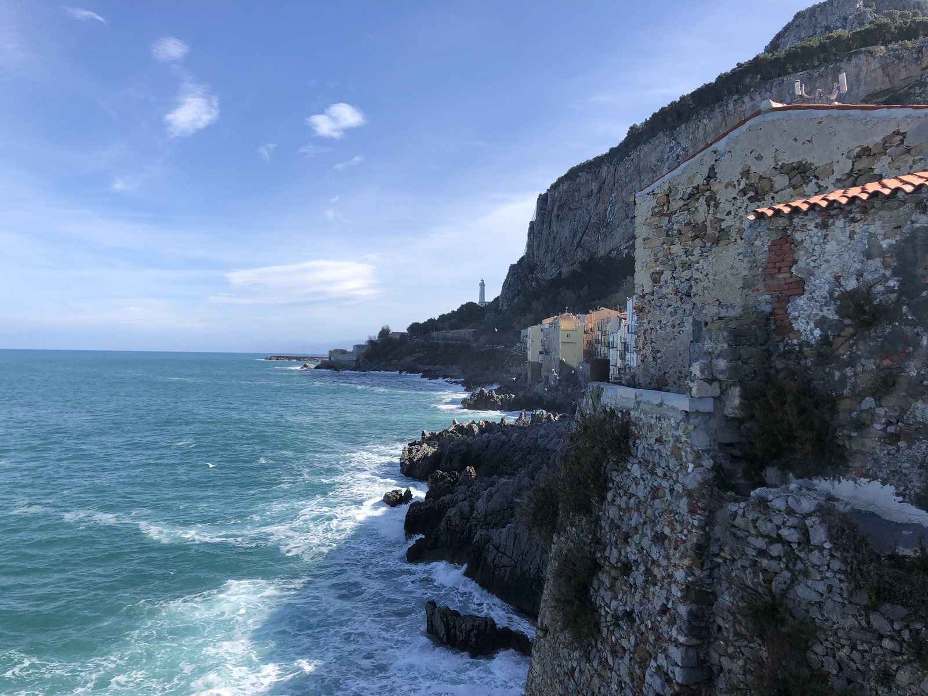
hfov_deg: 63.4
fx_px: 751
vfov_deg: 49.7
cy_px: 348
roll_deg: +0.2
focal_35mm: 28
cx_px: 464
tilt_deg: +0.2
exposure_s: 1/2088
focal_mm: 4
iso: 20
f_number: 1.8
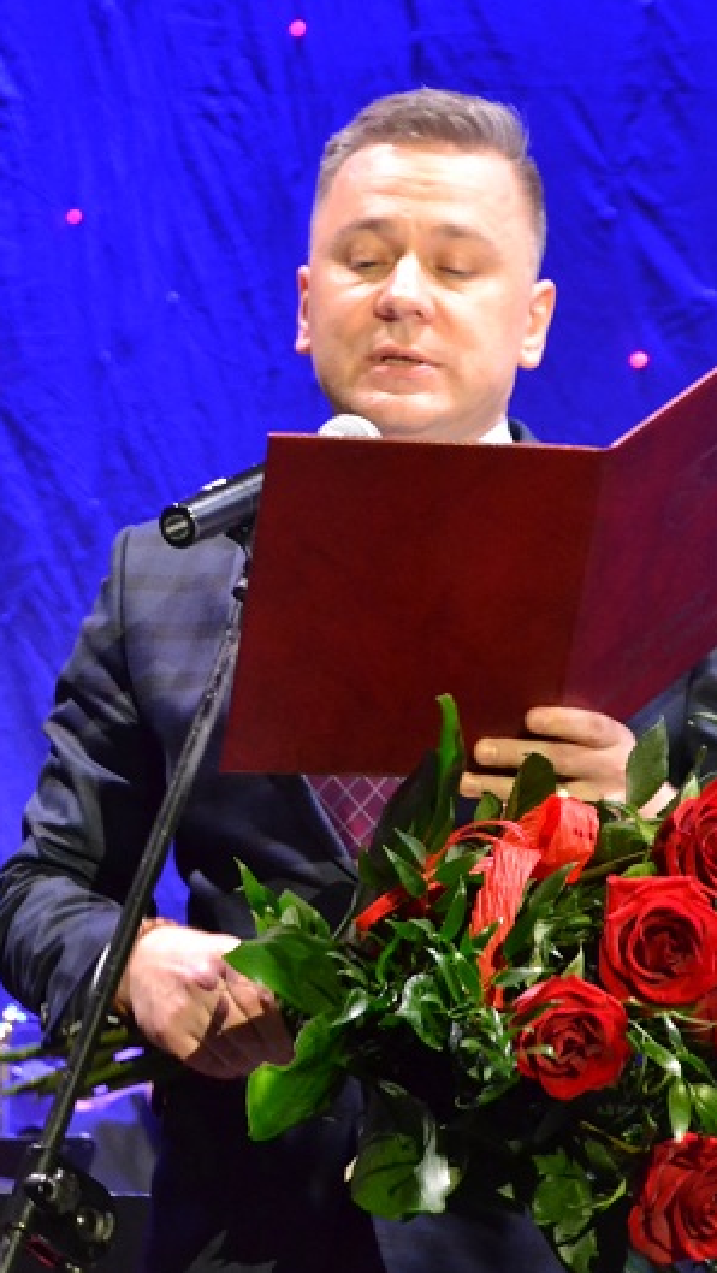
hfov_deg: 6.0
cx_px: -12
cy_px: 639
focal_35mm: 202
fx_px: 6813
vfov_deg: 10.7
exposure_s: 1/40
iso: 3200
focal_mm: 85
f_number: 5.6
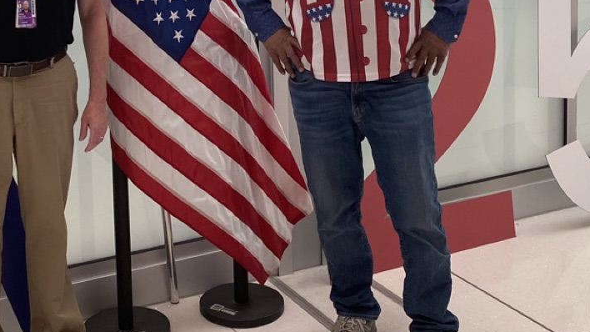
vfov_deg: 18.0
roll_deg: +1.1
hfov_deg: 32.5
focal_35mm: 64
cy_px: -51
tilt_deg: -7.3
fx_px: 1001
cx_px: 185
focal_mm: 4.25
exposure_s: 1/121
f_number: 1.8
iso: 125
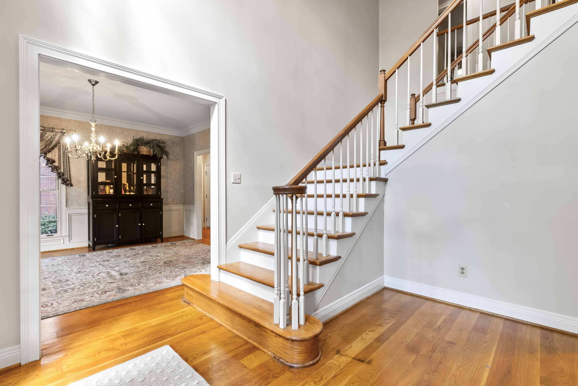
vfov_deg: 73.8
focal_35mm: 16
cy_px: 193
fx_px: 257
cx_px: 289
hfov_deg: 96.7
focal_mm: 16
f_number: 9
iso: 250
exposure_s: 1.3
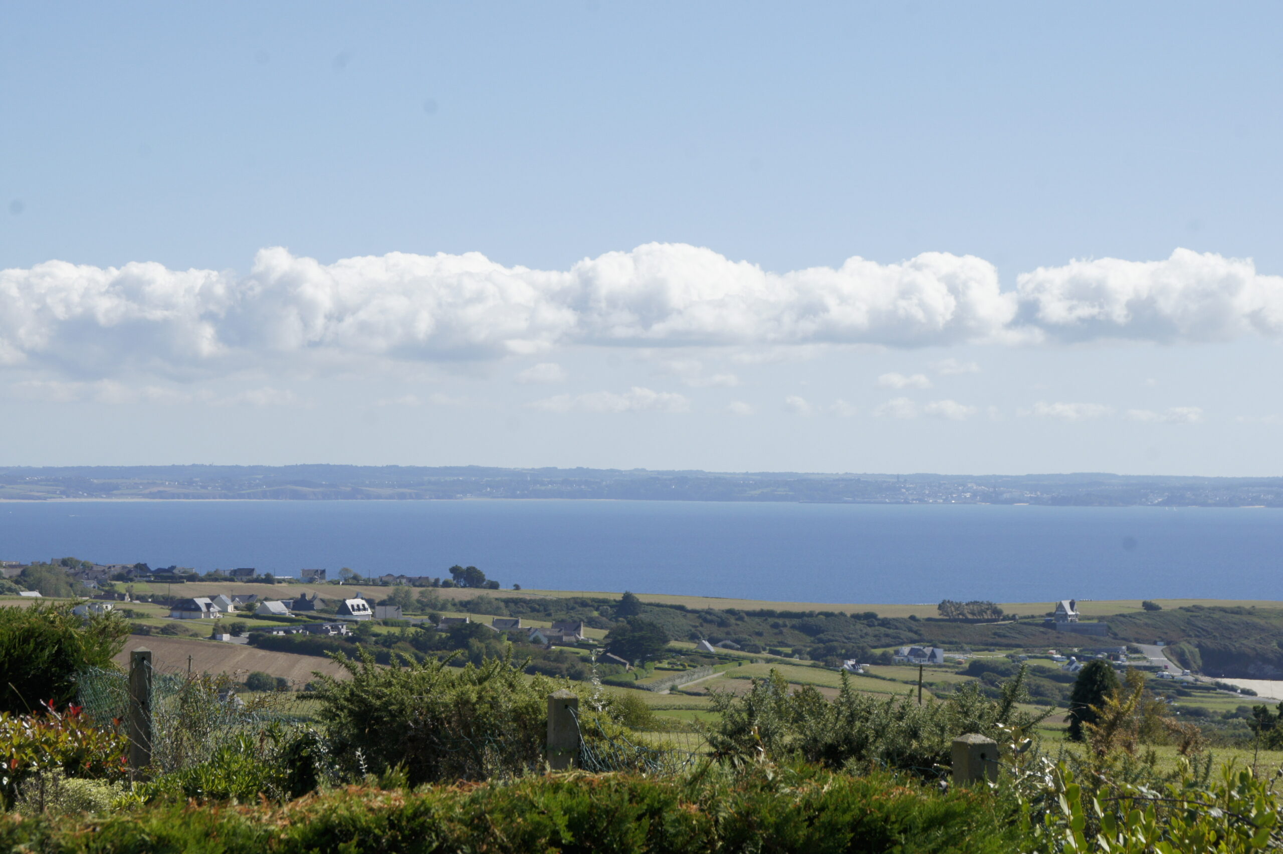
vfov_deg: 13.0
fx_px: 3740
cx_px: 642
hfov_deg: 19.5
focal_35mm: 105
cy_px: 427
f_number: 13
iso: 200
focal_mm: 70
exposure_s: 1/250
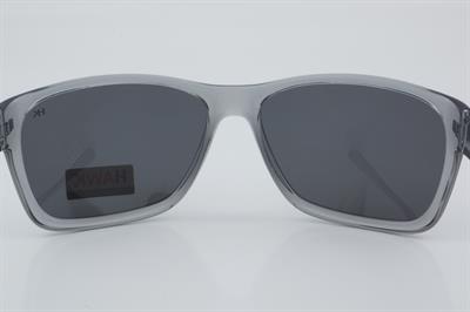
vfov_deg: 18.2
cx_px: 235
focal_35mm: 75
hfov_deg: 27.0
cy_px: 156
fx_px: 978
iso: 100
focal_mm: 50
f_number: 32
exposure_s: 1/4
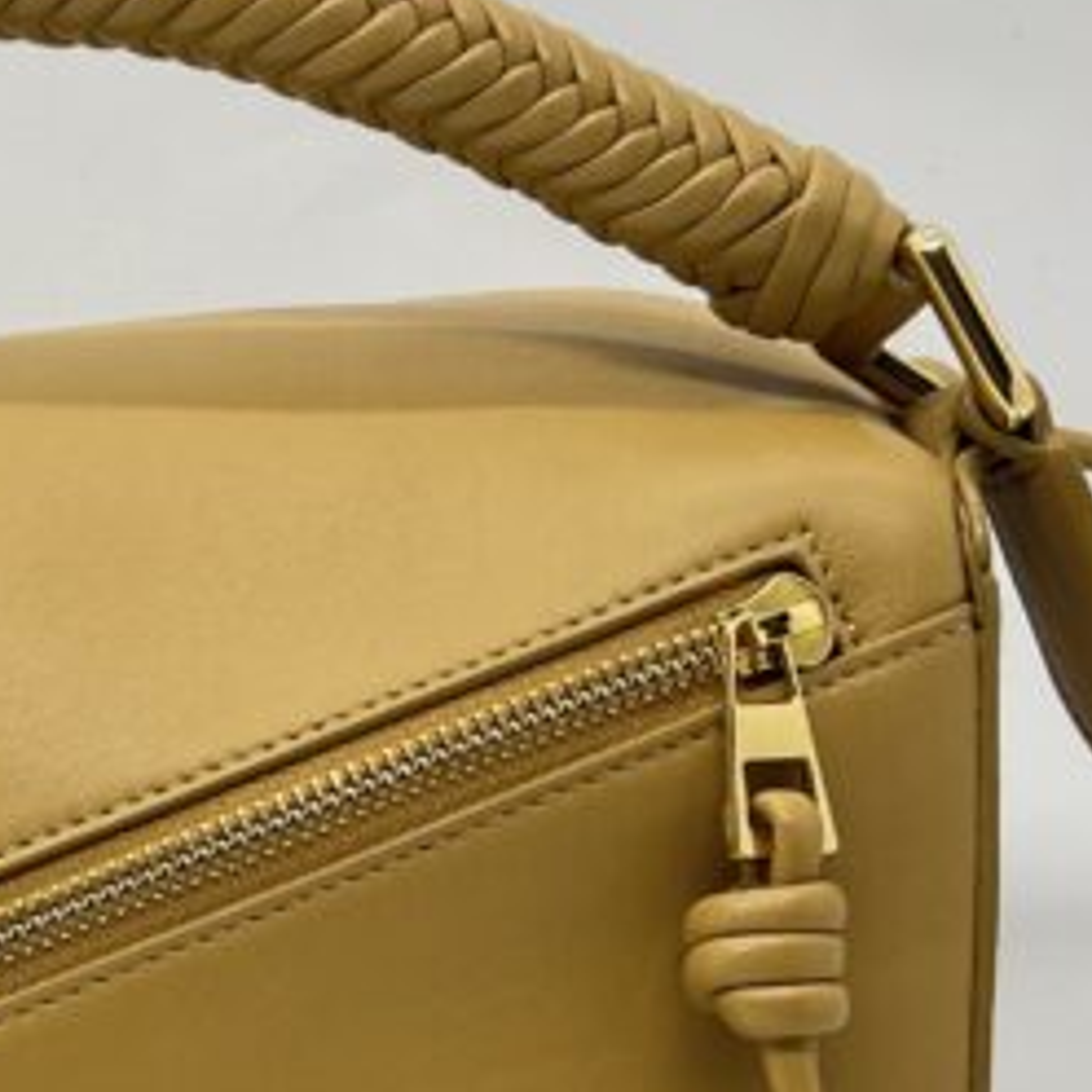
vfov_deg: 18.2
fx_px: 3391
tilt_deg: -8.1
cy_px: 850
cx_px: 9
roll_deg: -0.2
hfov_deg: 17.9
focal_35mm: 95
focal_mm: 5.7
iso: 32
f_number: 1.5
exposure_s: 1/130
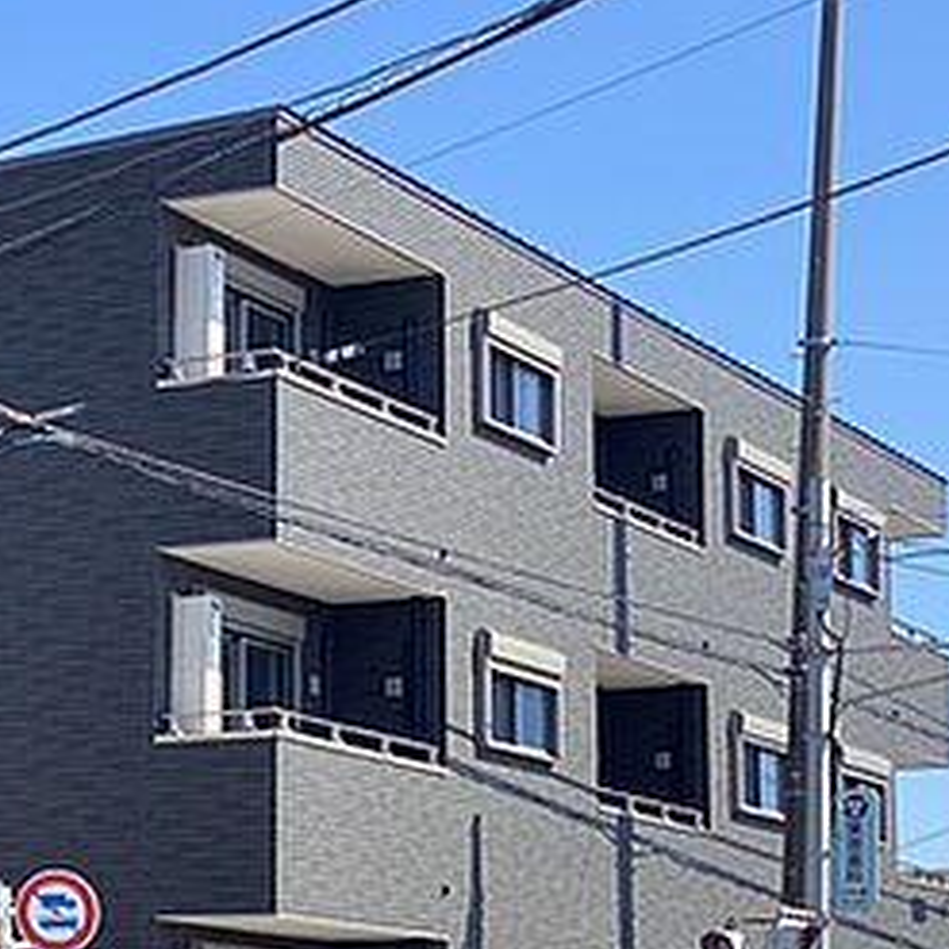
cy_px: 657
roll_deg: -0.6
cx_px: 88
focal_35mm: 119
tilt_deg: +8.5
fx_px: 3691
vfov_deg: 14.6
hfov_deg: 14.5
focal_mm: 6
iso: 20
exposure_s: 1/813
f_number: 2
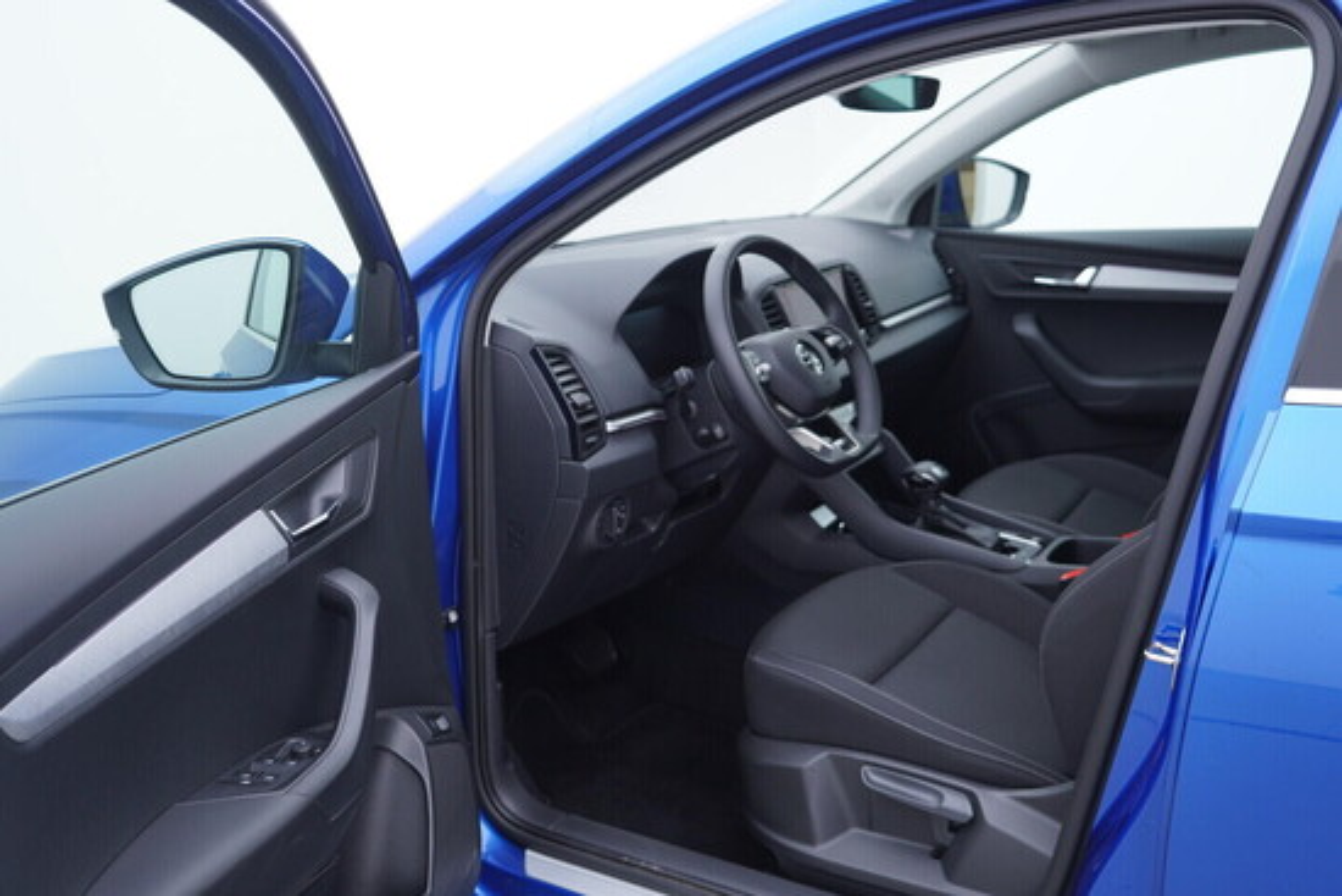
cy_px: 448
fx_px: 1342
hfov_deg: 53.1
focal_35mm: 36
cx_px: 671
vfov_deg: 36.9
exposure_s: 1/40
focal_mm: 24
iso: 125
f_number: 2.8
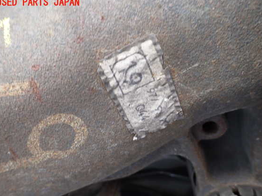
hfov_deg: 65.3
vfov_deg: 51.3
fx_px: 204
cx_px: 135
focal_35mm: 27
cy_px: 102
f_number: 2
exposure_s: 1/50
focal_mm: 4.5
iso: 200
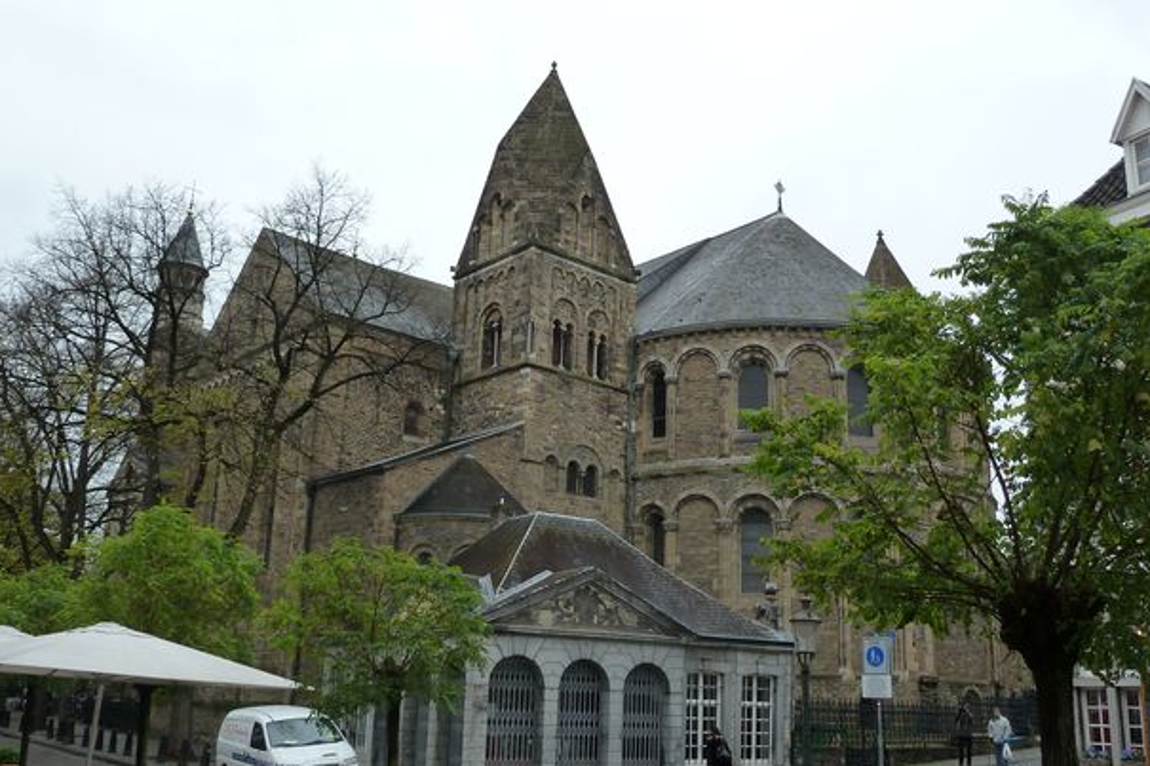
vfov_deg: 39.8
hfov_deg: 57.2
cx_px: 591
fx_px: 1054
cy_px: 441
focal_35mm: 33
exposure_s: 1/100
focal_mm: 5
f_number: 3.4
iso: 125
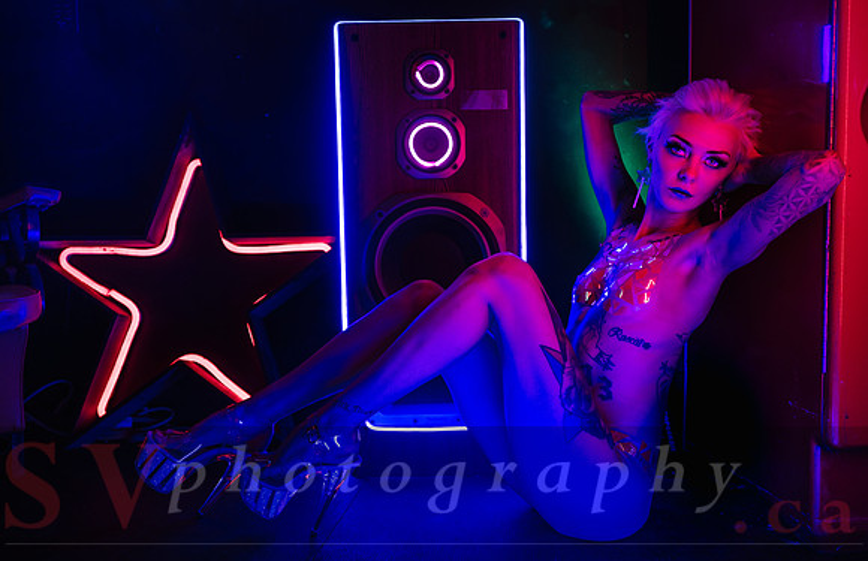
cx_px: 434
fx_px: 727
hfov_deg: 61.7
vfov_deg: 42.2
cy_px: 280
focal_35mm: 30
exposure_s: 1/125
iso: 400
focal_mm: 36.2
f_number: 4
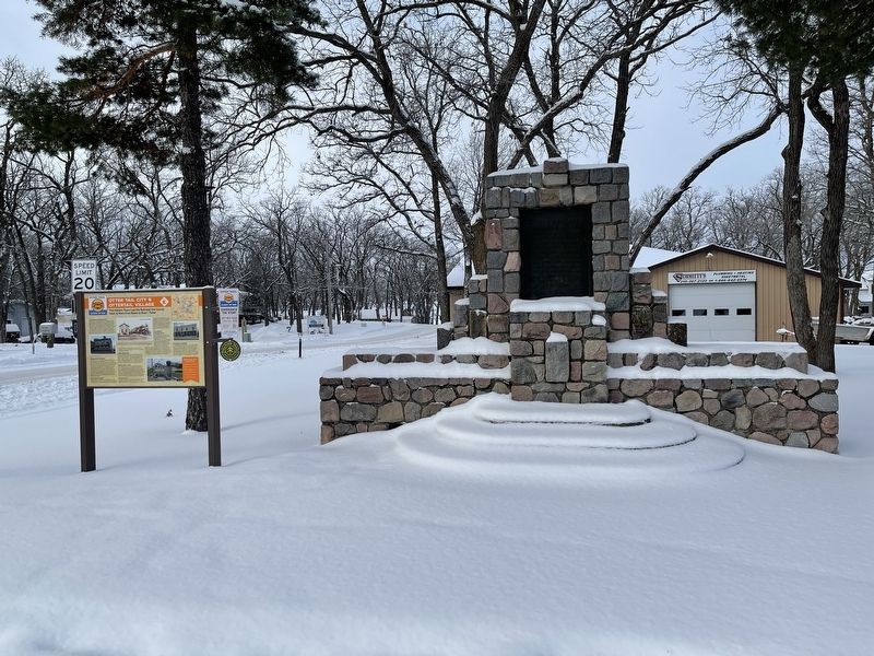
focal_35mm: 26
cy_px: 328
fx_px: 656
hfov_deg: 67.3
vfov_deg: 53.1
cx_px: 437
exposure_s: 1/3086
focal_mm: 5.1
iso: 32
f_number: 1.6
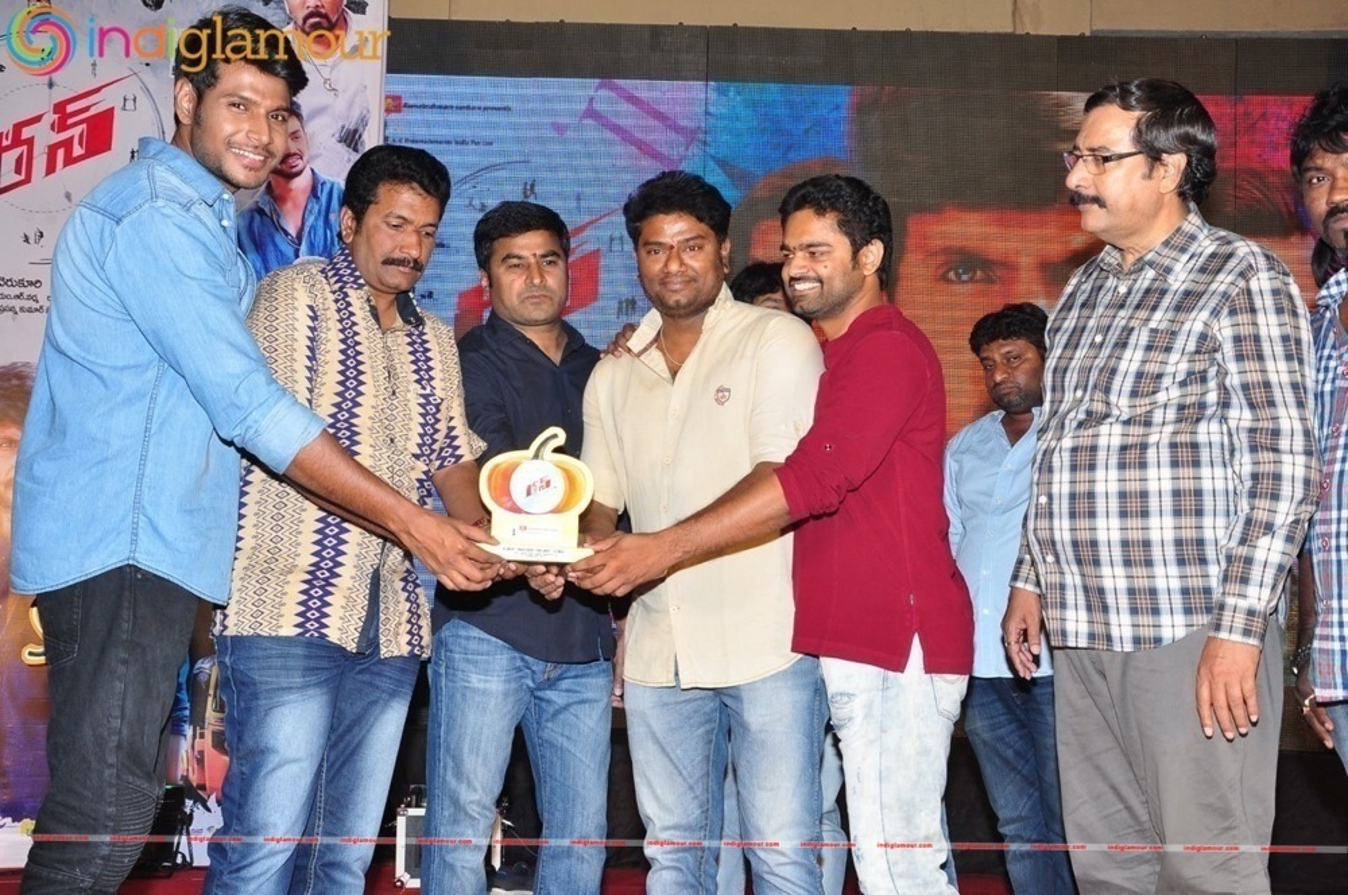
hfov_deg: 43.7
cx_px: 674
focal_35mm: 45
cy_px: 448
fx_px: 1683
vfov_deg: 29.8
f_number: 8
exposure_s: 1/125
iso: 500
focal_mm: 30
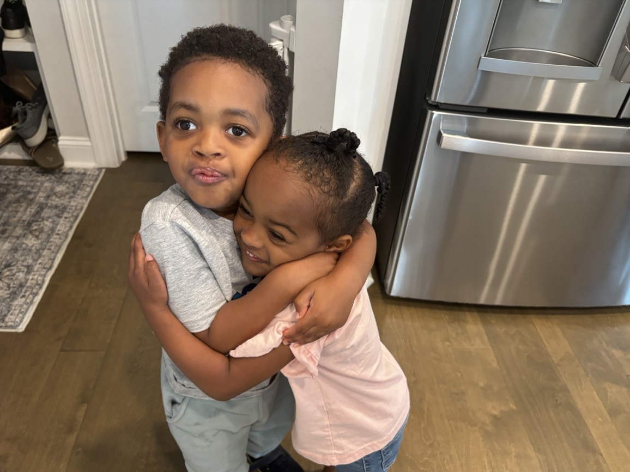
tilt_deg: -38.5
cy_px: 243
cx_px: 318
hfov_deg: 65.3
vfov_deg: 51.3
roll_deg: -5.4
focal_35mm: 27
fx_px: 491
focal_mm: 5.96
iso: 320
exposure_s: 1/60
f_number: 1.6
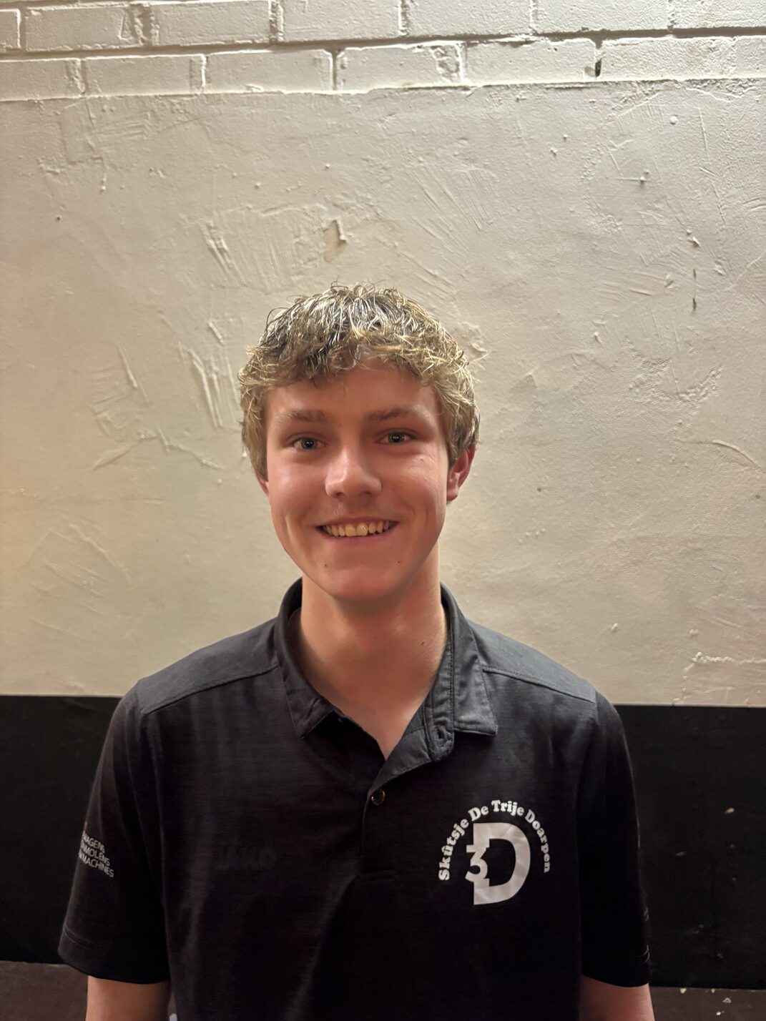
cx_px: 383
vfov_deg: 67.3
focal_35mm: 26
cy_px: 510
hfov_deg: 53.1
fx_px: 767
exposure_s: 1/25
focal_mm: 5.96
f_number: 1.6
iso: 500
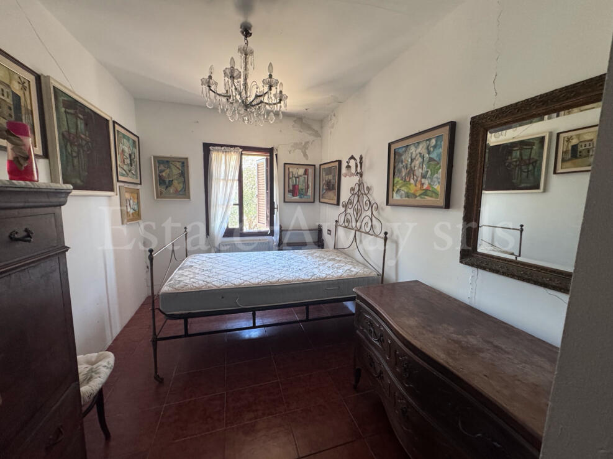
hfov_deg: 102.1
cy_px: 230
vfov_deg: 85.7
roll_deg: -0.9
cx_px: 306
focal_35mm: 14
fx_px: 248
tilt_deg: -7.1
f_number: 2.2
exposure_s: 1/66
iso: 320
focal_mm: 2.22
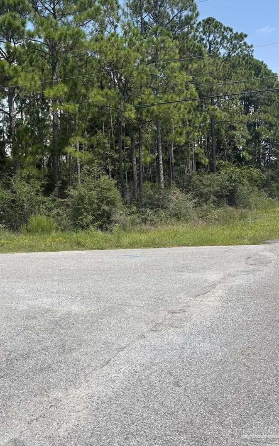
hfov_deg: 35.7
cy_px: 167
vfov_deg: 54.7
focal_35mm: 35
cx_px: 79
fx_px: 426
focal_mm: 5.96
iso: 50
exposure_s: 1/3534
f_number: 1.6
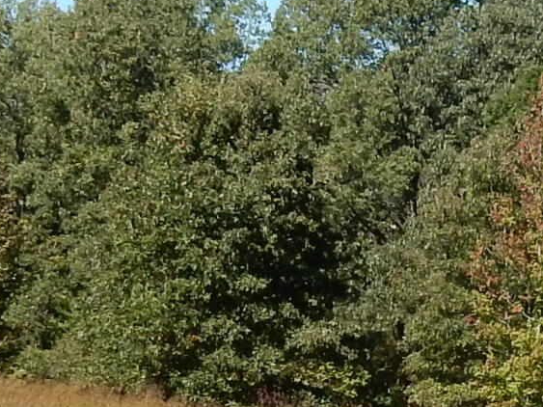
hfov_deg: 10.1
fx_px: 3011
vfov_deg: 7.7
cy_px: 376
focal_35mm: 192
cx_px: 753
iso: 125
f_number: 4
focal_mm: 6.4
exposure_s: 1/800
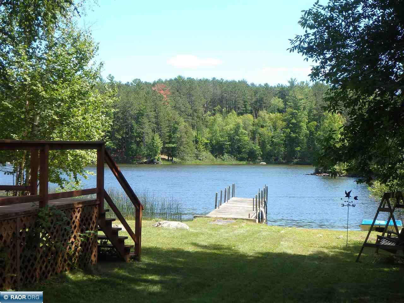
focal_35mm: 57
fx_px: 665
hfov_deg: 33.8
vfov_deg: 25.7
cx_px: 202
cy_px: 152
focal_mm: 10.1
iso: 125
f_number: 5.1
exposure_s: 1/200
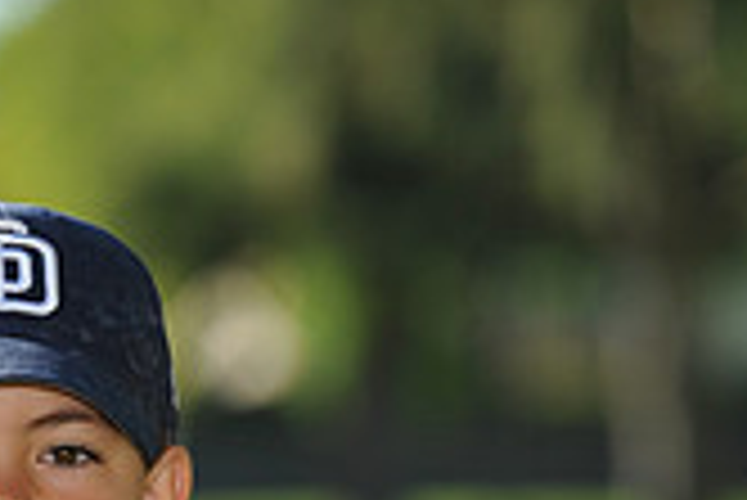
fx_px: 10508
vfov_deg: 2.7
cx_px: 176
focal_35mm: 506
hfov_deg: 4.1
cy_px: 667
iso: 200
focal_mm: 145
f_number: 4
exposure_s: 1/1000
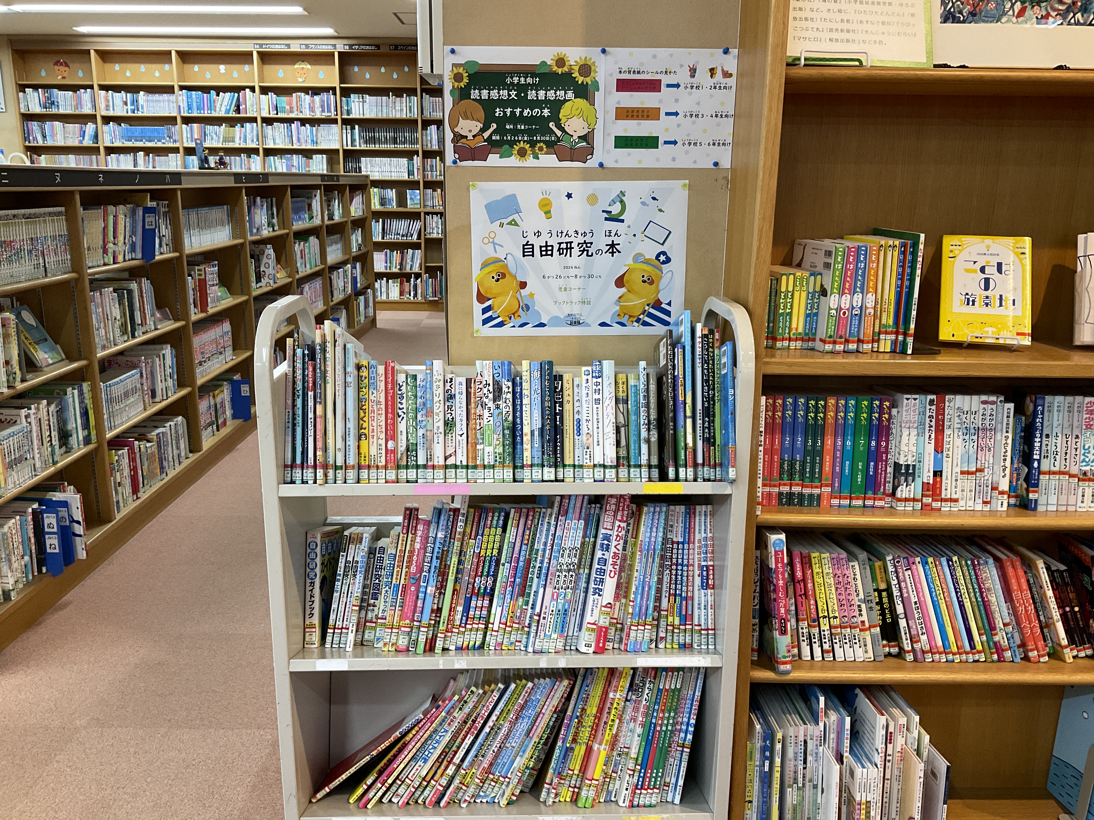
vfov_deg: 48.2
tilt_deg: -15.3
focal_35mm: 29
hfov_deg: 61.7
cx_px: 547
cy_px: 410
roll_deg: +0.6
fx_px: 917
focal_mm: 3
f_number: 1.8
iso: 100
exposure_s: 1/60
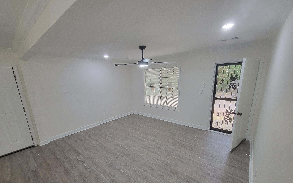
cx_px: 146
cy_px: 105
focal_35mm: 14
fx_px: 112
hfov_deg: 105.3
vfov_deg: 78.2
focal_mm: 2.2
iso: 160
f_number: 2.2
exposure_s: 1/60
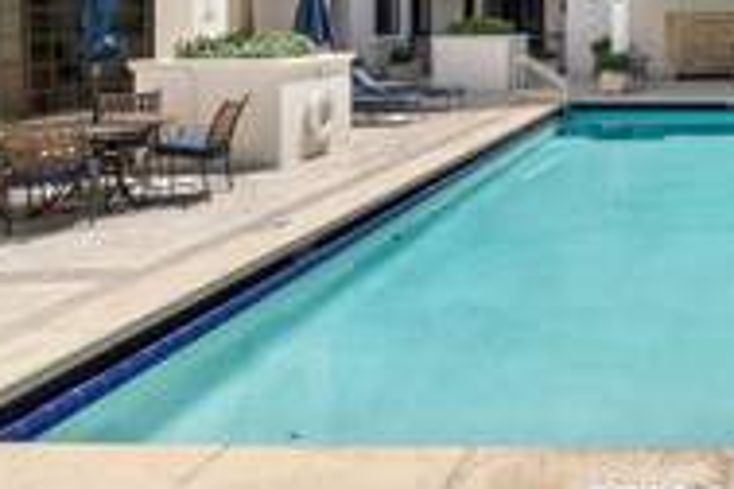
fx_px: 775
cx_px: 726
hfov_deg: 43.7
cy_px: 27
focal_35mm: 38
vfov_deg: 32.8
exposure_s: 1/200
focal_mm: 10
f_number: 8
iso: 160
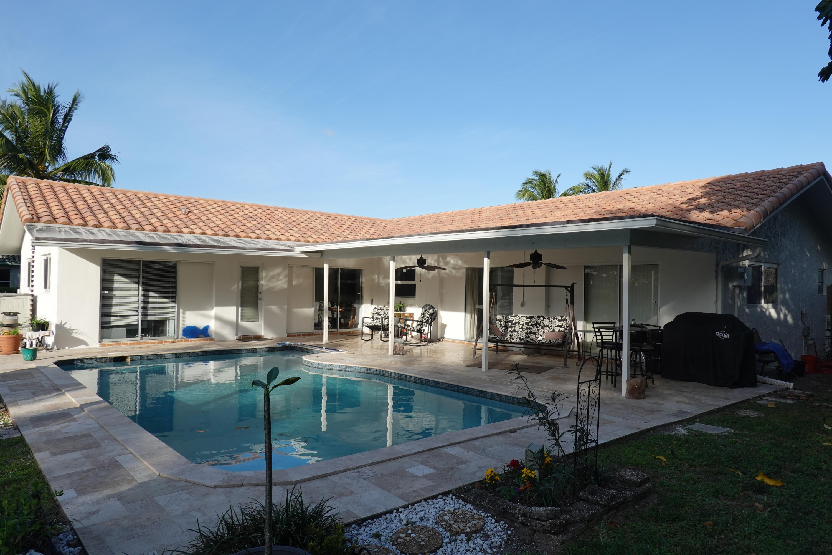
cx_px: 416
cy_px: 278
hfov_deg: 73.7
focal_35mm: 24
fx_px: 555
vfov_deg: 53.1
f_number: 5.6
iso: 125
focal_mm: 9.06
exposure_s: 1/400
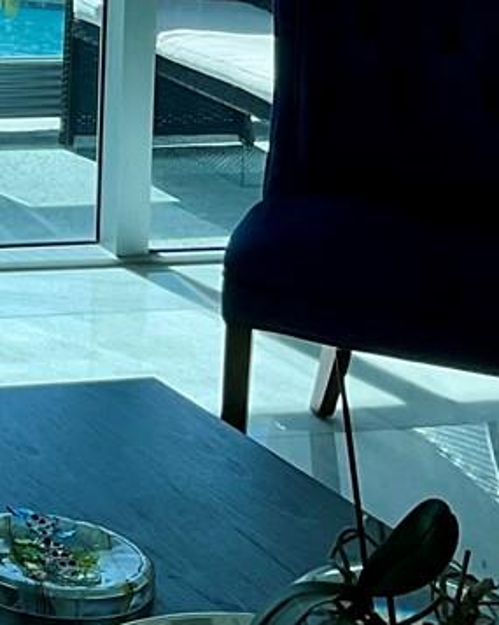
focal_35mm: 127
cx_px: -672
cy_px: -240
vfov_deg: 14.4
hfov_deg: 10.5
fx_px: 2348
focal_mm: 3
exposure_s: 1/749
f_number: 1.8
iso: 16
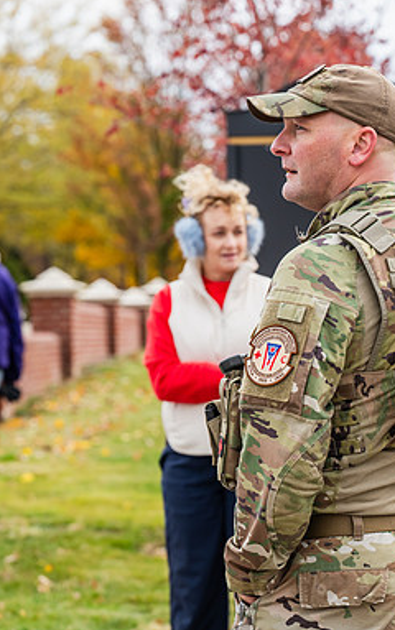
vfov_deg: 19.3
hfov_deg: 12.0
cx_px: 395
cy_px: 315
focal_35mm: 108
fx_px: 1857
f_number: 4
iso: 500
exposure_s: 1/640
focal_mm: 70
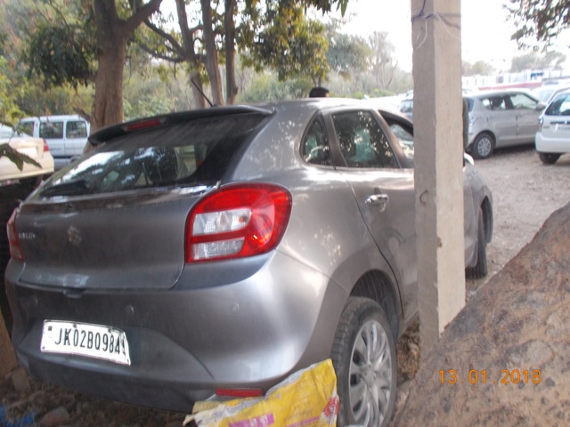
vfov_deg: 46.8
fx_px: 494
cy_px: 214
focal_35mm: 30
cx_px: 285
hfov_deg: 60.0
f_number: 3.4
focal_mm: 5.3
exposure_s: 1/25
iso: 160
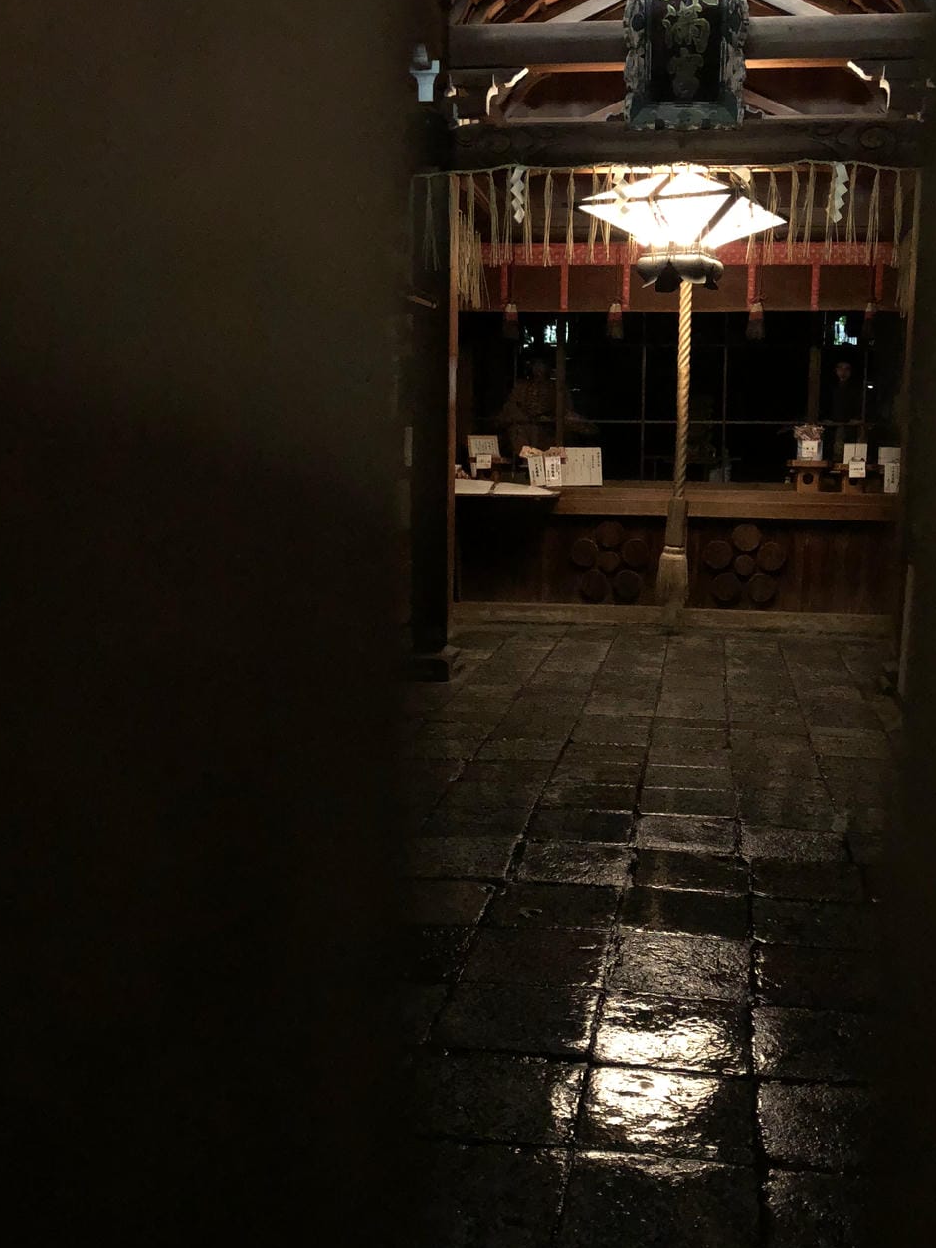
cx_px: 550
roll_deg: -1.1
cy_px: 639
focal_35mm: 37
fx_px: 1333
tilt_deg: -8.5
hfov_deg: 38.6
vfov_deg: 50.1
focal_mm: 3.99
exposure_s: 1/4
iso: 800
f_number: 1.8
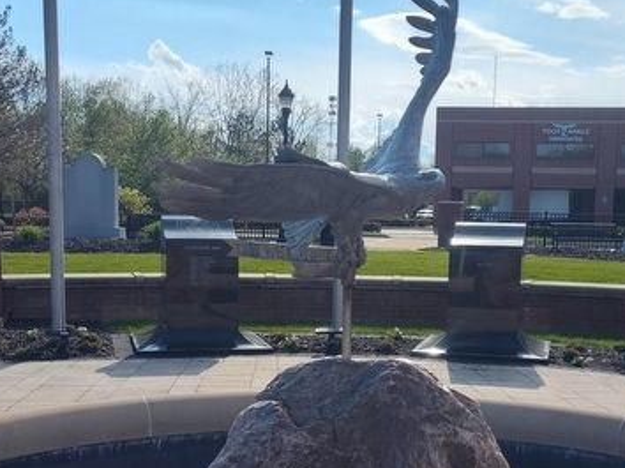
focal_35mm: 52
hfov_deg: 36.8
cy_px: 341
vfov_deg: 27.7
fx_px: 938
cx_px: 339
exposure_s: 1/3300
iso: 100
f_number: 1.8
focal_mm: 5.56
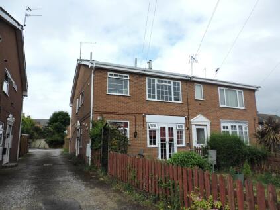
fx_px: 194
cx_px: 140
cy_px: 105
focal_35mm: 24
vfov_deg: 56.8
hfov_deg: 71.6
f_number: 3
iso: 100
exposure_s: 1/1000
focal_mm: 4.3
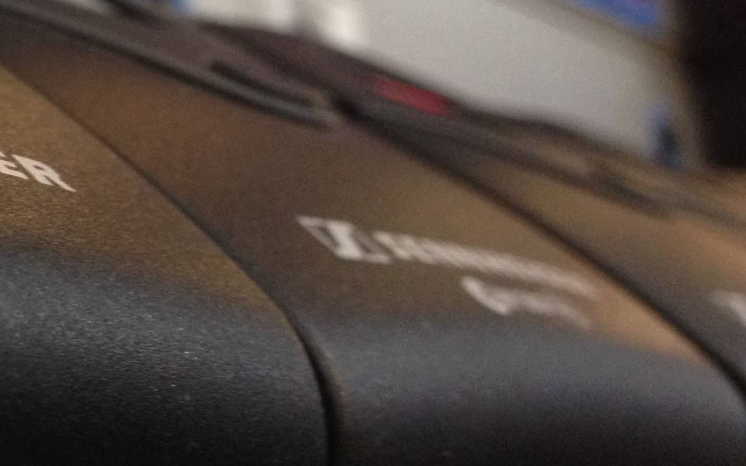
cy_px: -60
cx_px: -166
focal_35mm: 95
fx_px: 1932
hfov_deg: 20.4
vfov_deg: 13.5
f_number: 2.4
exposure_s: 1/20
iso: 200
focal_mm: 4.28
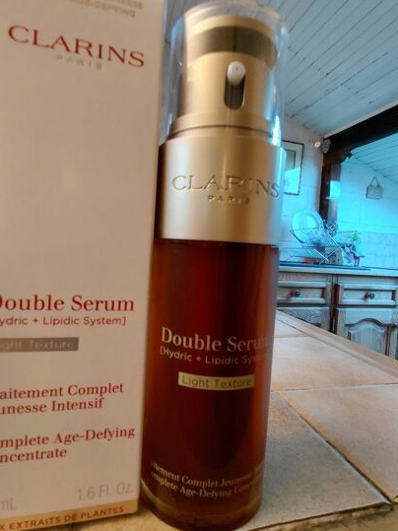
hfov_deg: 68.6
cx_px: 185
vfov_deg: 84.7
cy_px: 257
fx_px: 291
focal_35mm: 19
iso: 320
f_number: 2.2
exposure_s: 1/33.3
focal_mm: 1.64
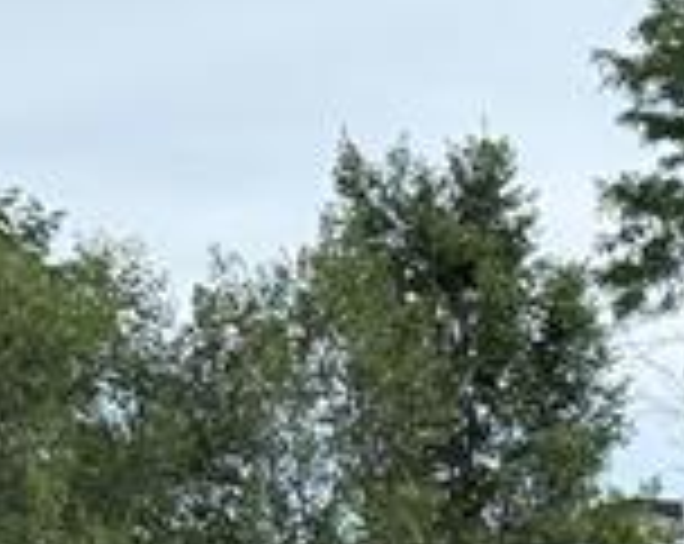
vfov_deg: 9.0
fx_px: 3192
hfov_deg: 11.3
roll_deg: +1.2
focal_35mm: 158
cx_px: 1251
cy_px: 1212
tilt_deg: -8.9
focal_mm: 6.76
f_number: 1.78
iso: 100
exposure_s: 1/2907
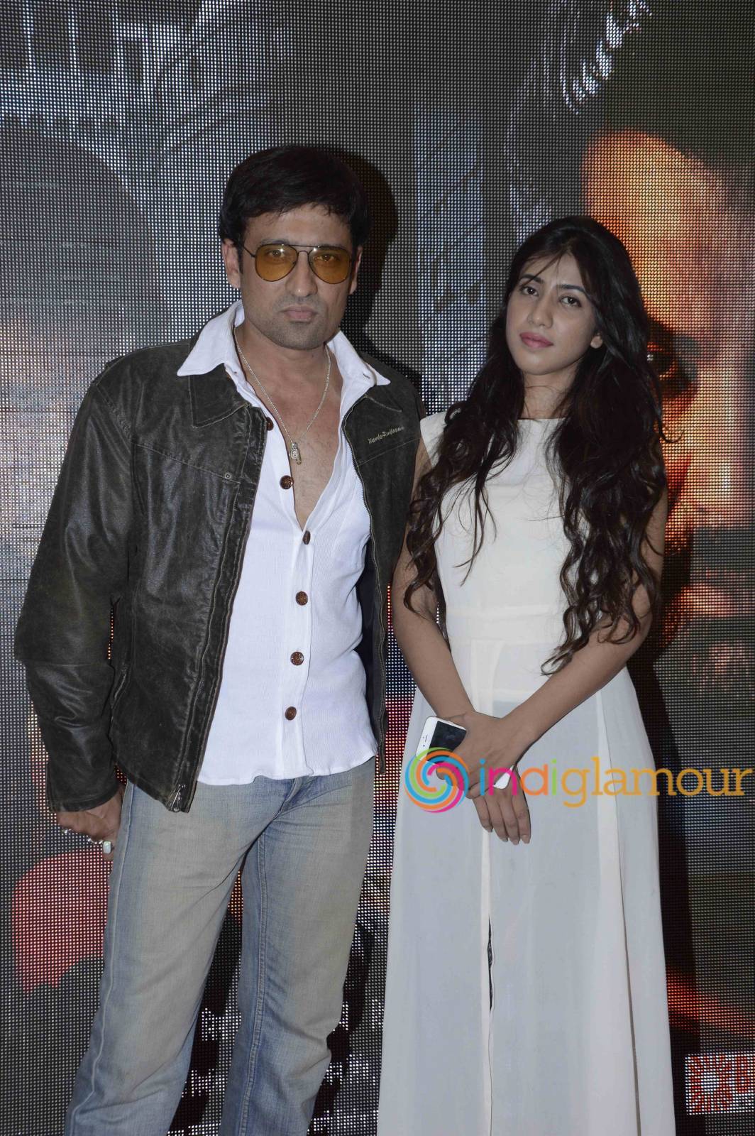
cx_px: 378
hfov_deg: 23.7
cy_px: 568
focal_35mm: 57
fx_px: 1796
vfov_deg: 35.1
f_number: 6.3
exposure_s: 1/160
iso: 400
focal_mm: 38
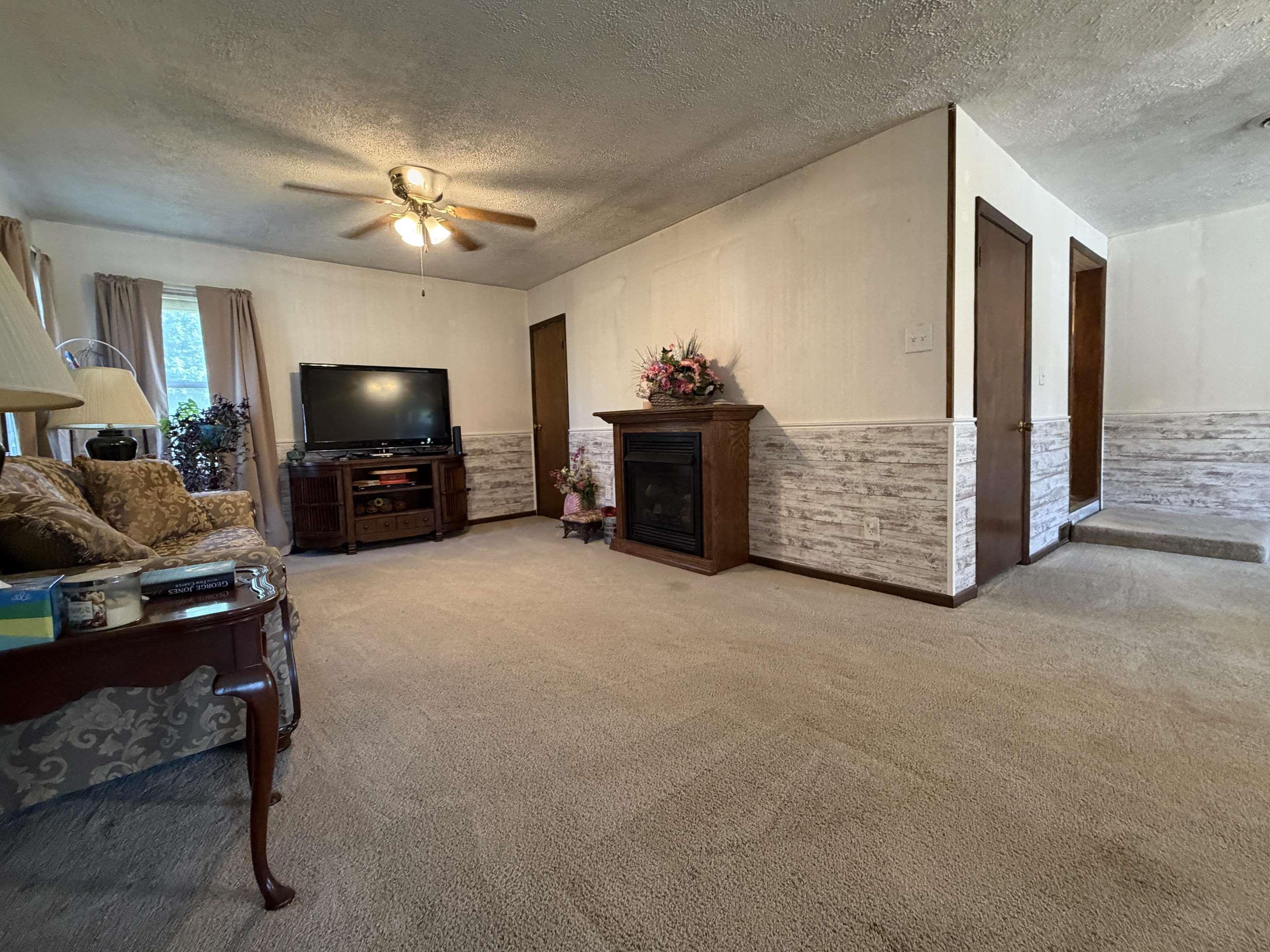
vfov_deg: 81.7
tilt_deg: -4.5
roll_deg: +2.1
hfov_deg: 98.2
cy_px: 461
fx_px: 550
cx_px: 649
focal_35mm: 15
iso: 400
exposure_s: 1/60
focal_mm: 2.22
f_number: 2.2
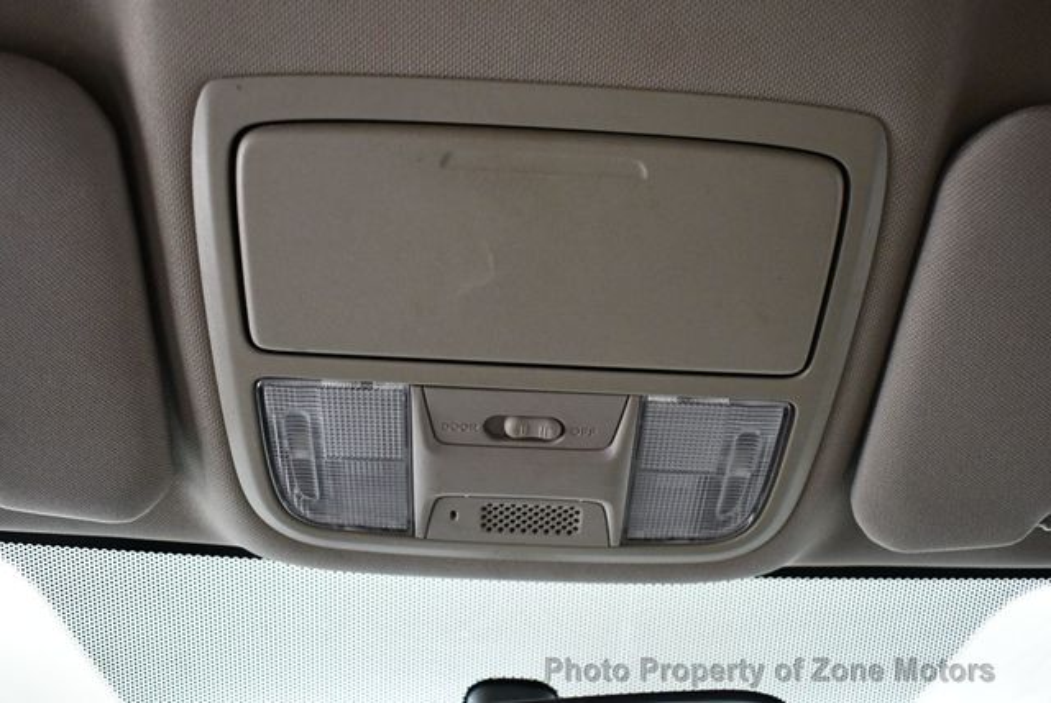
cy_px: 352
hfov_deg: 53.1
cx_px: 526
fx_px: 1052
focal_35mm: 36
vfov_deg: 36.9
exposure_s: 1/100
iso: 3200
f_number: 3.5
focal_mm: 18
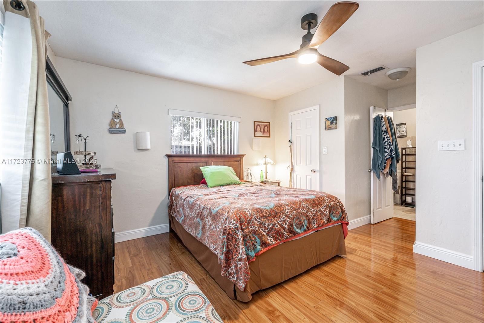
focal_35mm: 15
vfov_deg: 77.3
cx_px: 242
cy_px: 162
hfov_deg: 100.4
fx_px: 202
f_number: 8
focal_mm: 15
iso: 200
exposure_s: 1/4
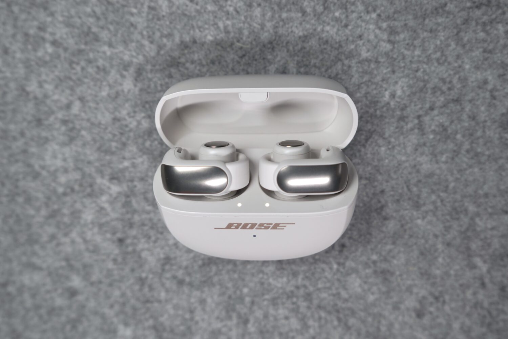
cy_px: 170
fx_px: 395
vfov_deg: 46.4
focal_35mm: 28
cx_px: 254
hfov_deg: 65.5
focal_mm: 28
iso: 500
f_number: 4
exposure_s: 1/60
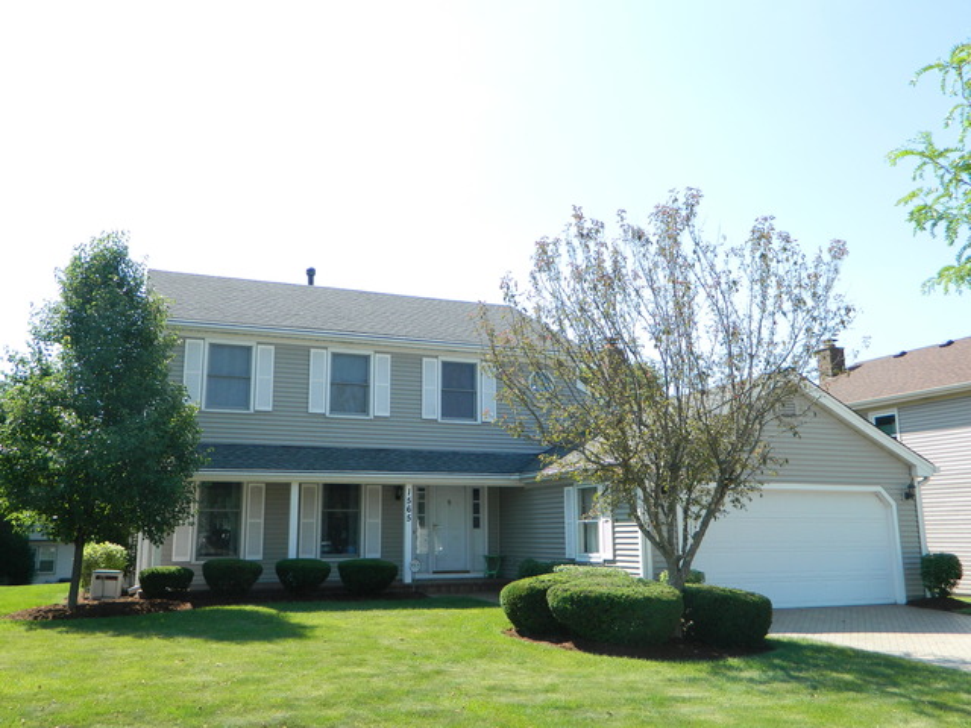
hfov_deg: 58.4
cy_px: 364
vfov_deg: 45.4
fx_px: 870
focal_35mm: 31
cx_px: 486
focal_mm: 5.6
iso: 110
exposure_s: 1/500
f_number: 3.2
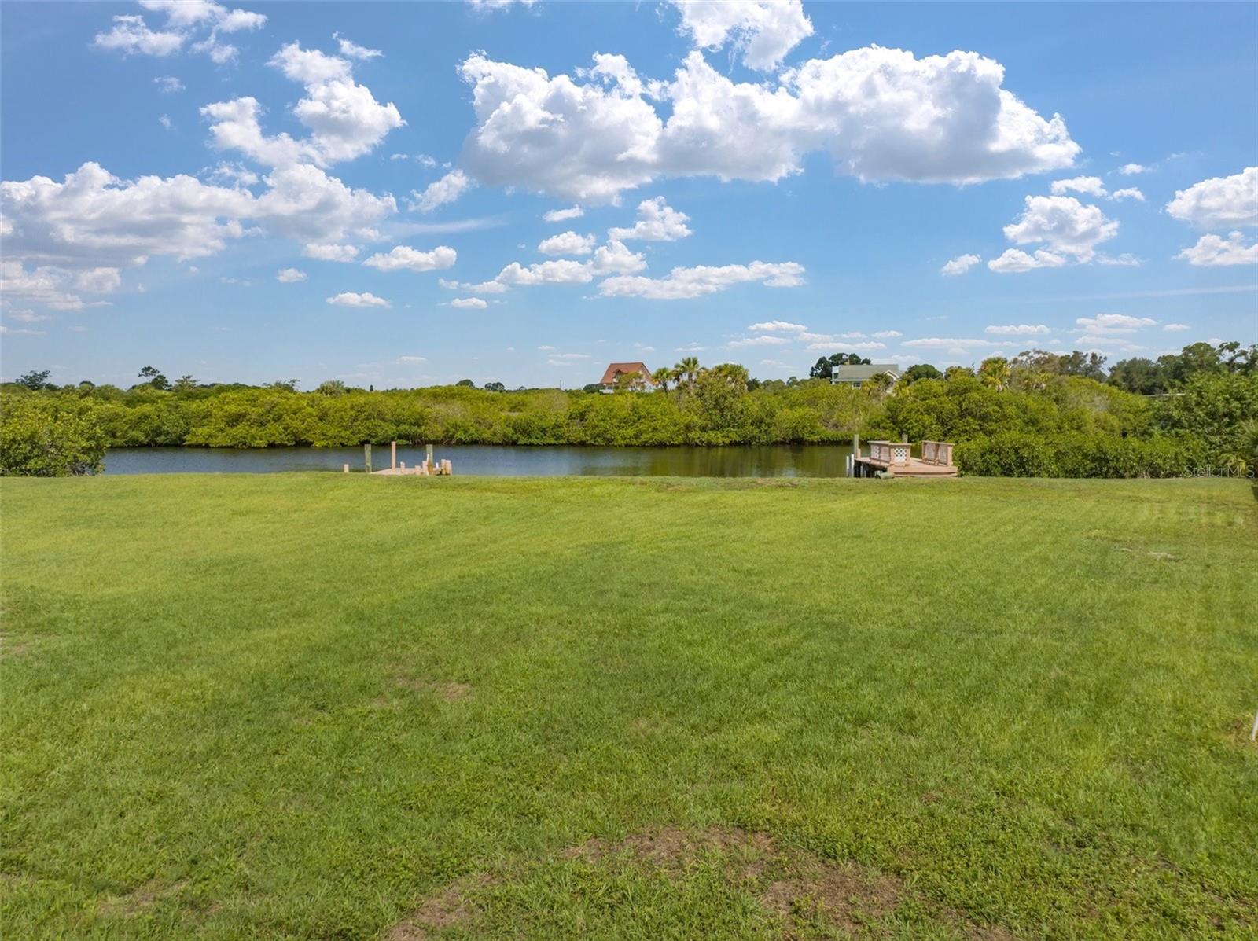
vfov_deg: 56.7
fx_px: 871
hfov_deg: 71.6
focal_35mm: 24
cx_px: 629
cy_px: 470
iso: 110
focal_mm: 12.29
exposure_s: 1/3200
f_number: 2.8
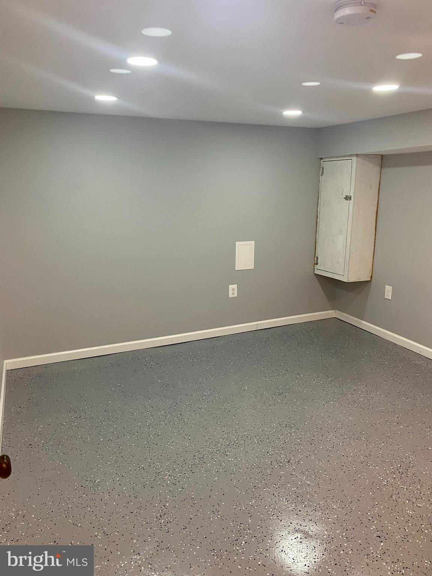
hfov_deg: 53.1
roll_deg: +0.7
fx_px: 433
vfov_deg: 67.3
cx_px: 216
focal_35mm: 26
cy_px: 288
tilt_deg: -14.1
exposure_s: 1/60
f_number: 1.8
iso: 125
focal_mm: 4.25
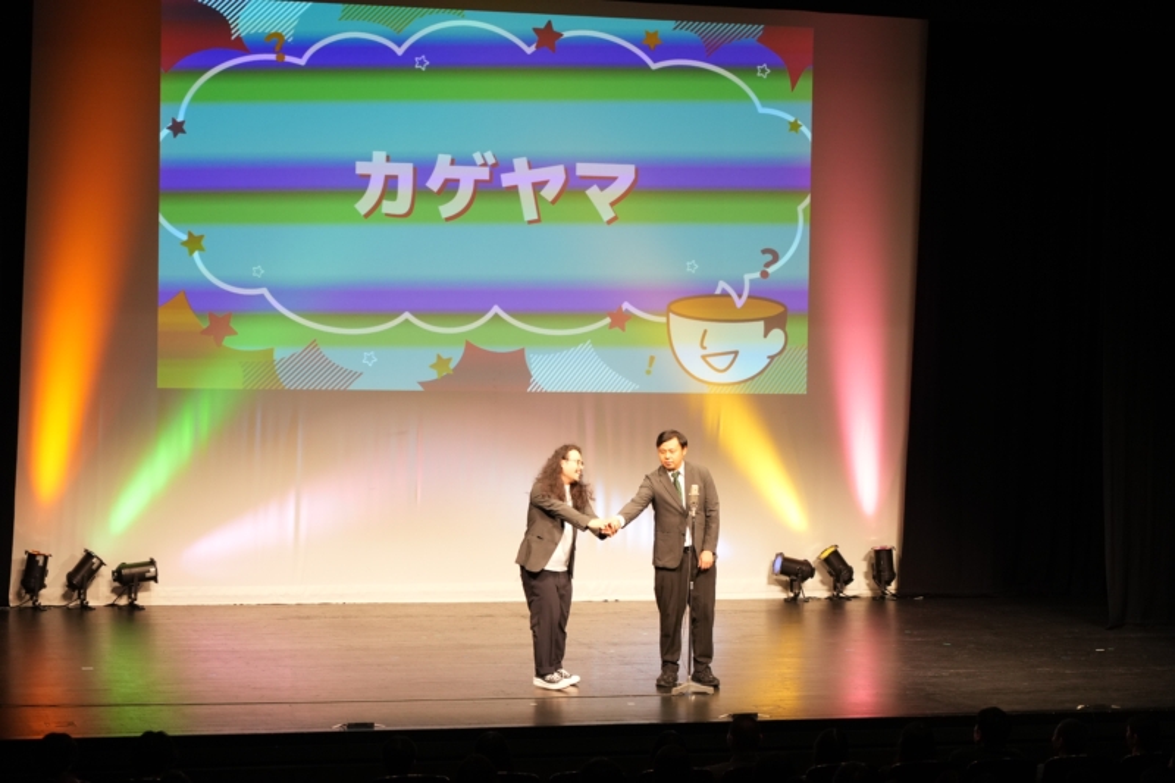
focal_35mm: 82
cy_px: 392
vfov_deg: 16.6
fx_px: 2676
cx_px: 588
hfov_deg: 24.8
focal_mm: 55
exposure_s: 1/250
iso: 1000
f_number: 2.8
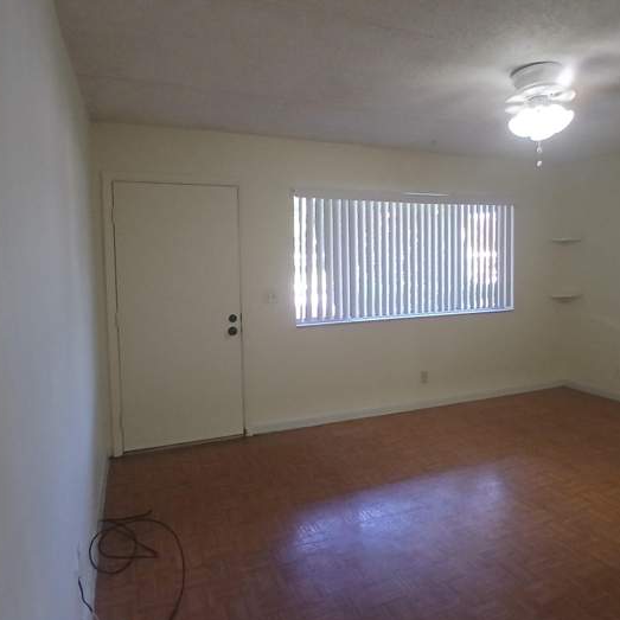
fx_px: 466
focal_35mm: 23
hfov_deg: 67.1
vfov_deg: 67.2
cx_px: 344
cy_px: 289
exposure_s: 1/30
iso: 250
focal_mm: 1.4
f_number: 2.2
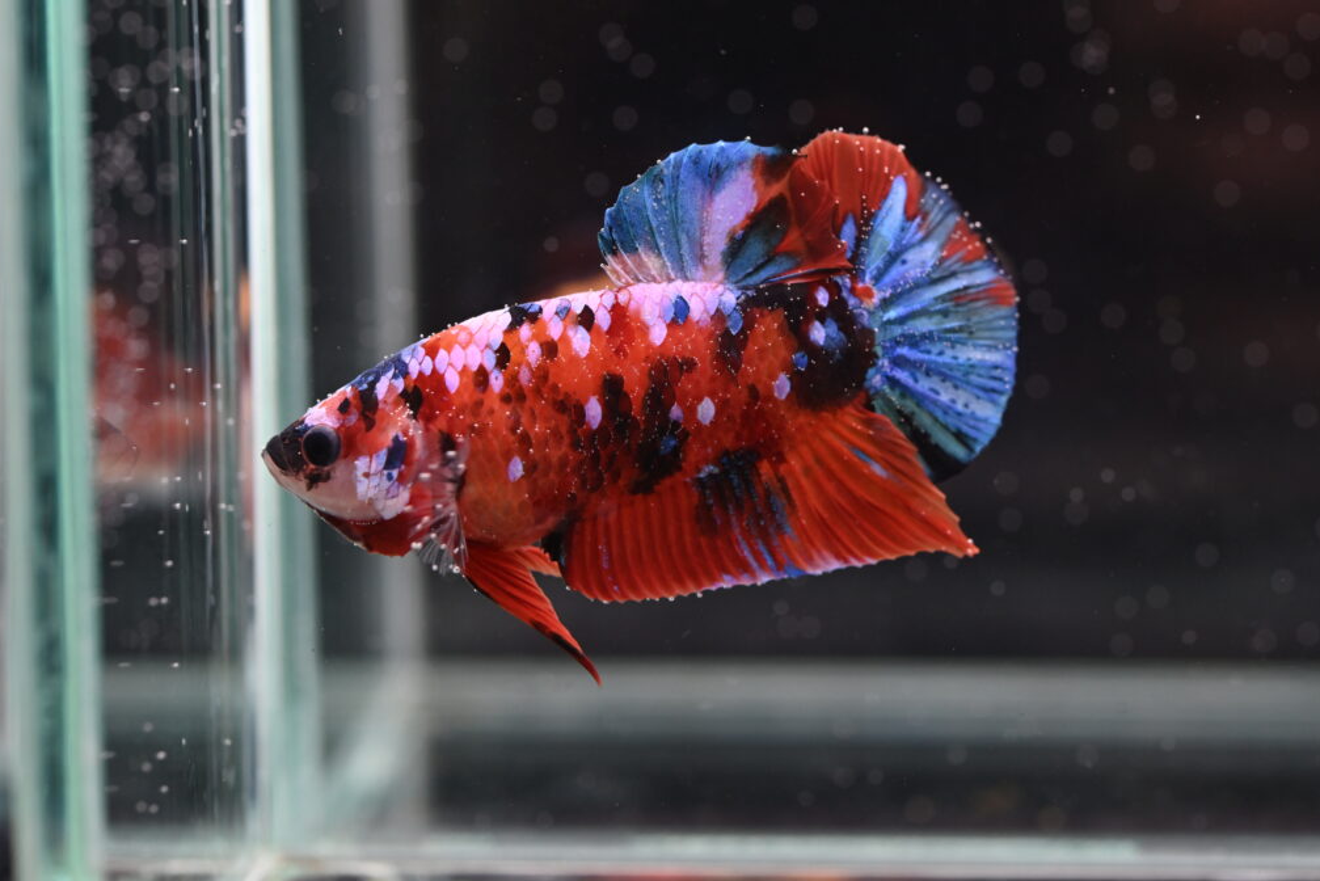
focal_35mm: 61
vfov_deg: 22.3
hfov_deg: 32.9
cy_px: 437
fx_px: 2237
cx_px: 661
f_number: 8
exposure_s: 1/200
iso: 800
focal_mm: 60
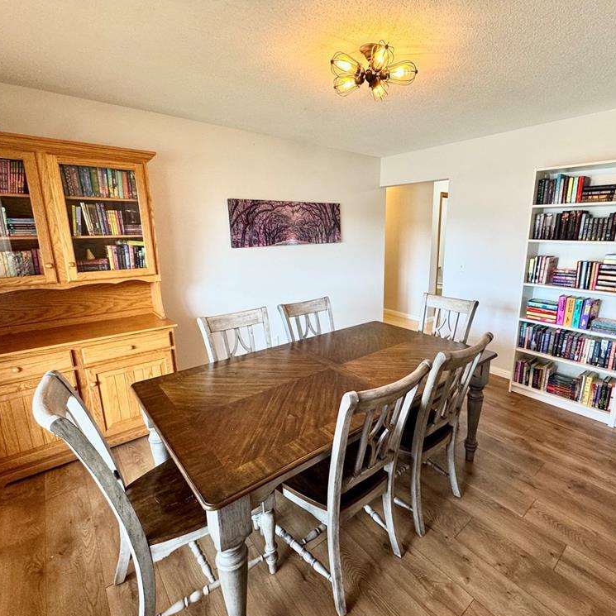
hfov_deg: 83.6
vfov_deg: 84.0
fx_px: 342
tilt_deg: -11.5
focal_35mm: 17
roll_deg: +0.6
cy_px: 304
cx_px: 347
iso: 200
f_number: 2.2
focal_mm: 2.22
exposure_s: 1/99
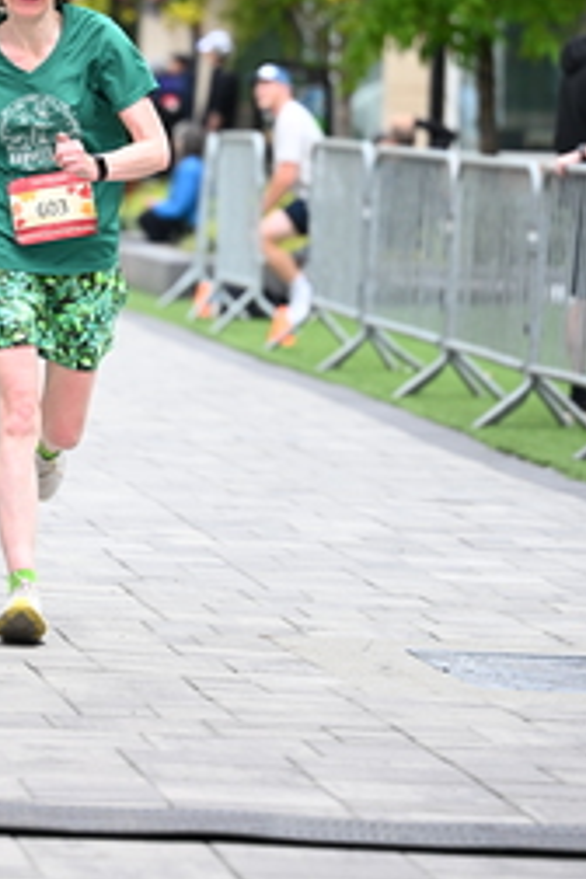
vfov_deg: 8.2
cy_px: 199
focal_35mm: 251
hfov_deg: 5.5
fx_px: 6128
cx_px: 33
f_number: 2.8
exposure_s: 1/1600
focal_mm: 115
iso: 640
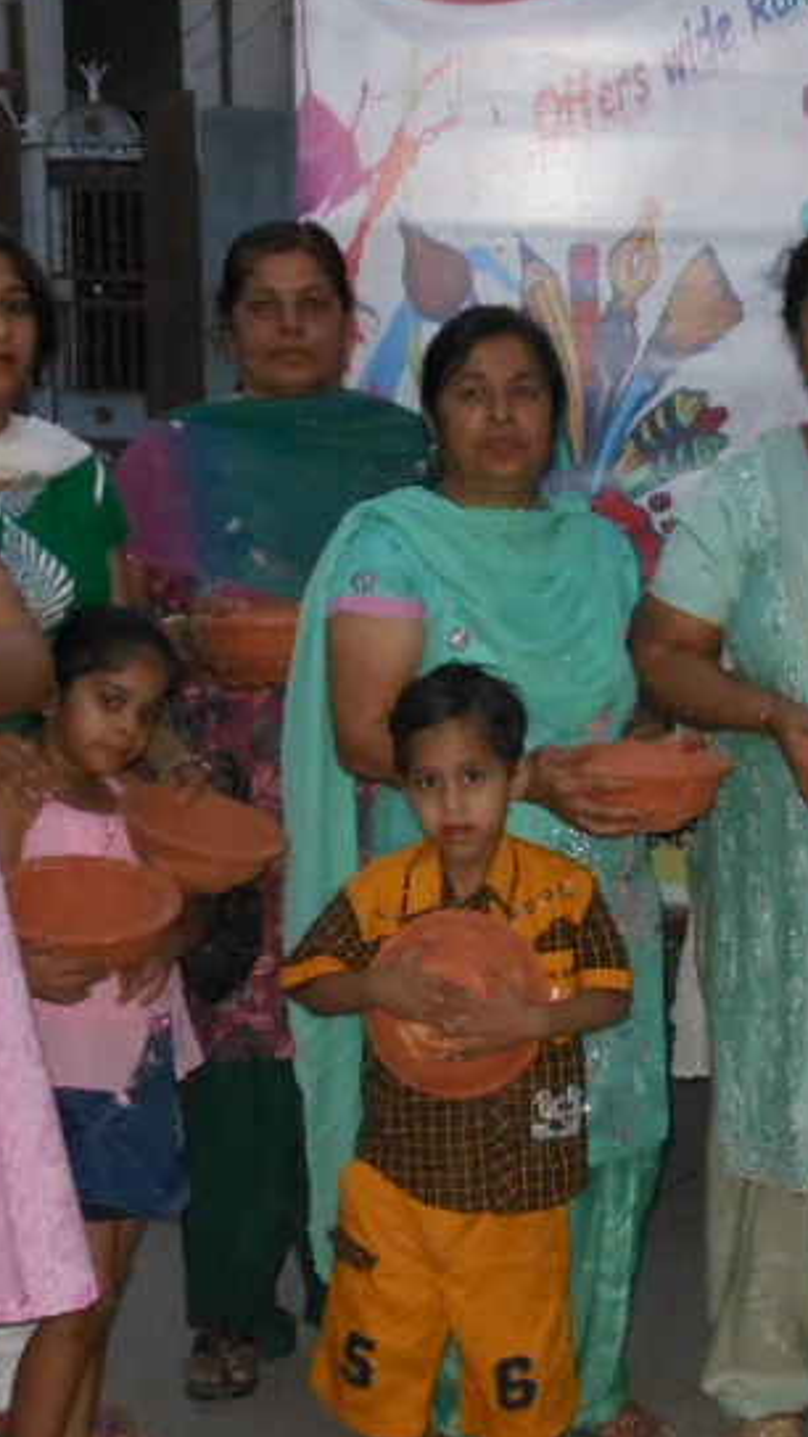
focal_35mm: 78
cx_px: 845
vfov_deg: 27.2
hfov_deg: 15.2
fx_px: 2971
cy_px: 618
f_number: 3.6
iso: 400
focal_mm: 6.8
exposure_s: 1/30
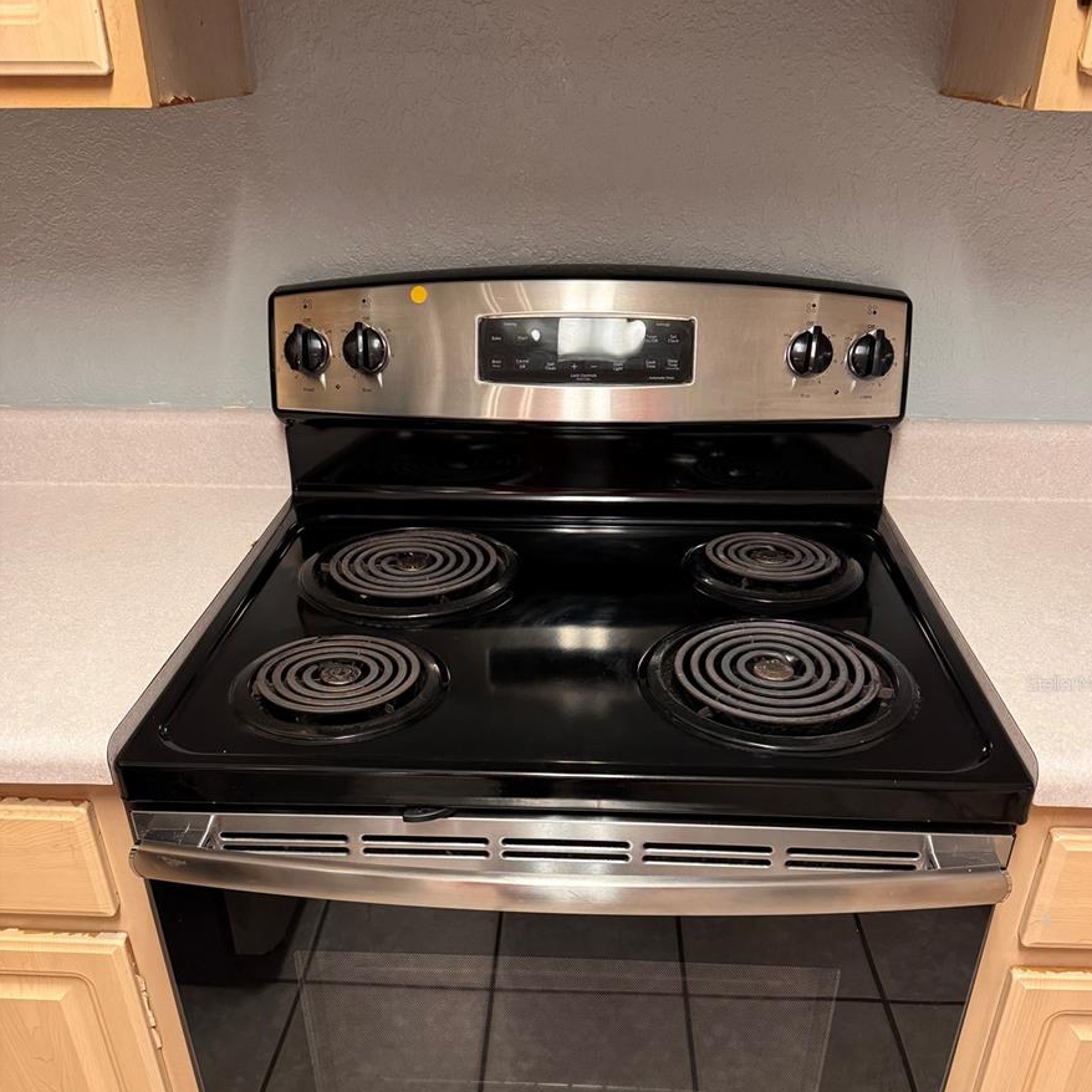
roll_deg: -0.3
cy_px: 683
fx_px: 1035
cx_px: 556
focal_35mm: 29
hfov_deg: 55.6
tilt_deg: -31.4
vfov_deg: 55.0
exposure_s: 1/60
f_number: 1.78
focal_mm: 6.76
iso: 500
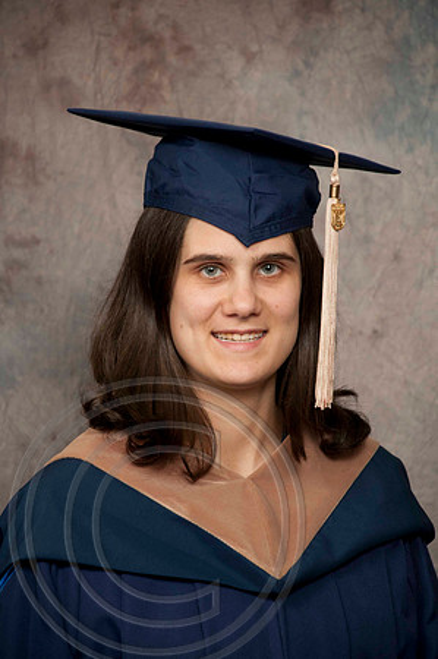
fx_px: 3073
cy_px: 330
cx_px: 219
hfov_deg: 8.2
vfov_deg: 12.2
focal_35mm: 168
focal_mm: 112
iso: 200
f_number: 5.6
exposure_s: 1/60
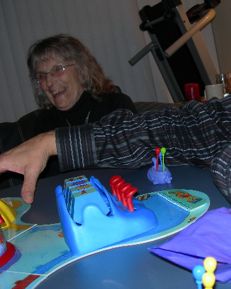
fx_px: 445
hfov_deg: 28.6
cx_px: 175
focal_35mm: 52
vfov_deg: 36.0
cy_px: 142
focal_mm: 7.8
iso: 50
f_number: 2.8
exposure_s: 1/60.1
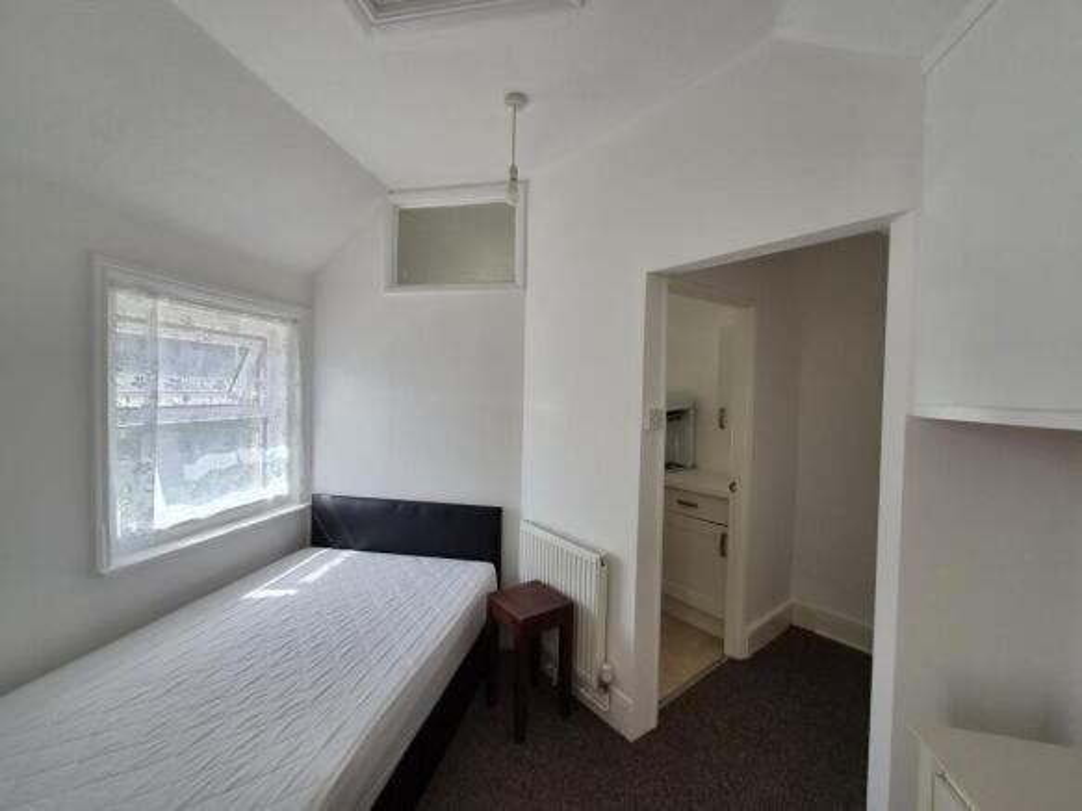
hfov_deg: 106.2
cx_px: 541
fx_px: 406
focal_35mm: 13
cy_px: 406
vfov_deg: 89.9
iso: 100
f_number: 2.2
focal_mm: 2.2
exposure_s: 1/470
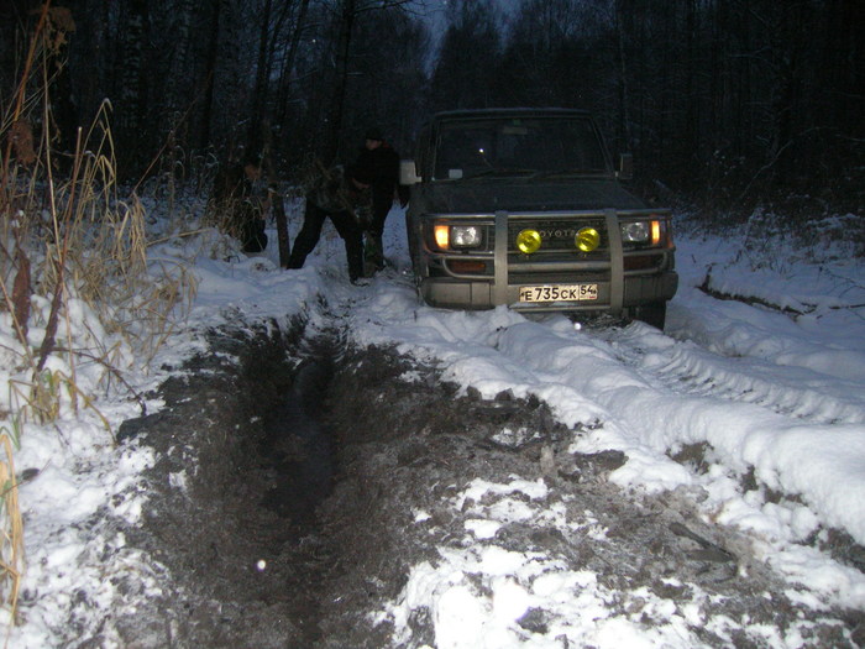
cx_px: 432
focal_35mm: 34
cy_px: 324
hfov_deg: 54.0
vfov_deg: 41.8
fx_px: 850
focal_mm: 5.7
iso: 200
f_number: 2.9
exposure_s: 1/60.1
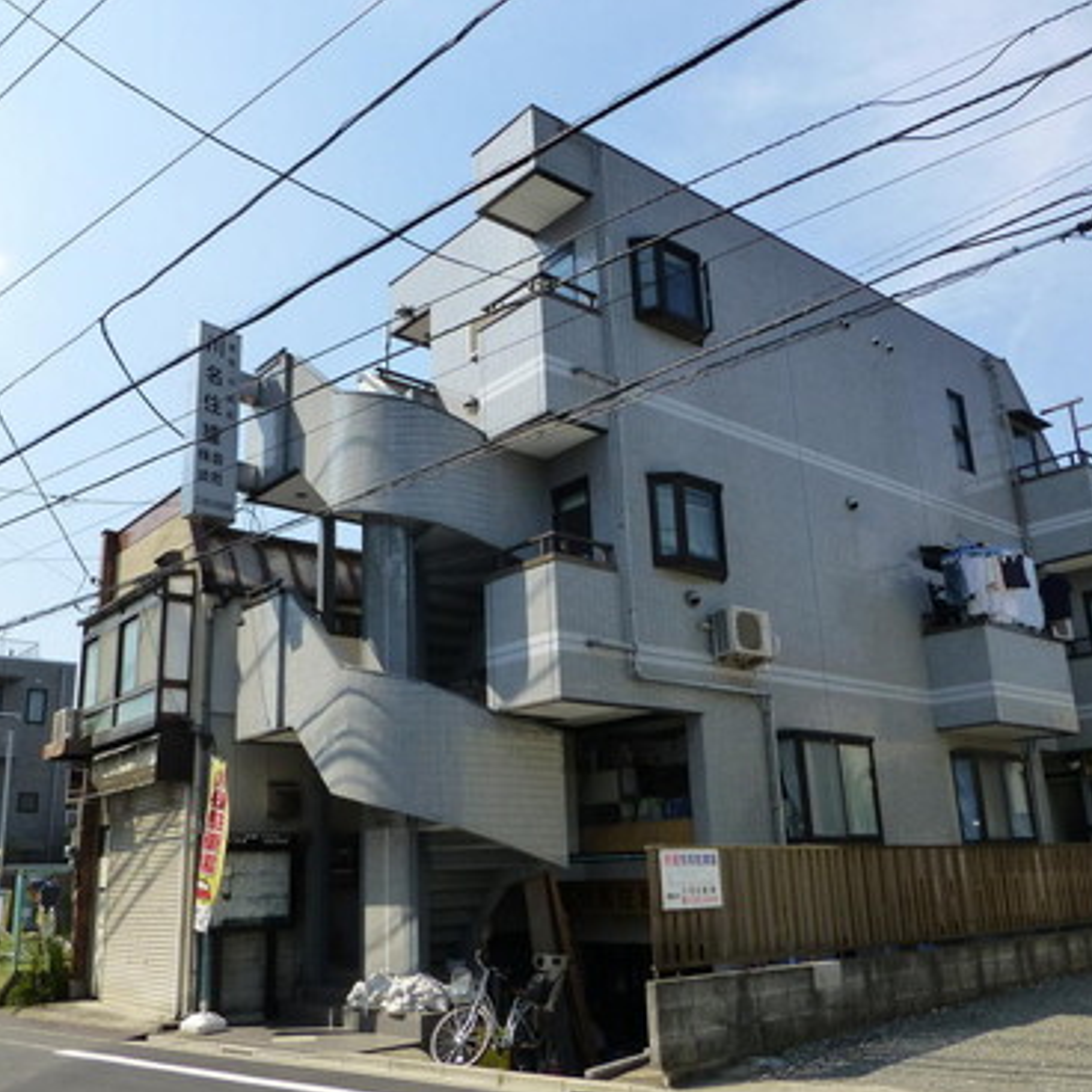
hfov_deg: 54.0
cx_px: 496
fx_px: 1071
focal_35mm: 30
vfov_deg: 54.0
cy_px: 547
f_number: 4
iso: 160
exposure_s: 1/800
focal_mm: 4.4
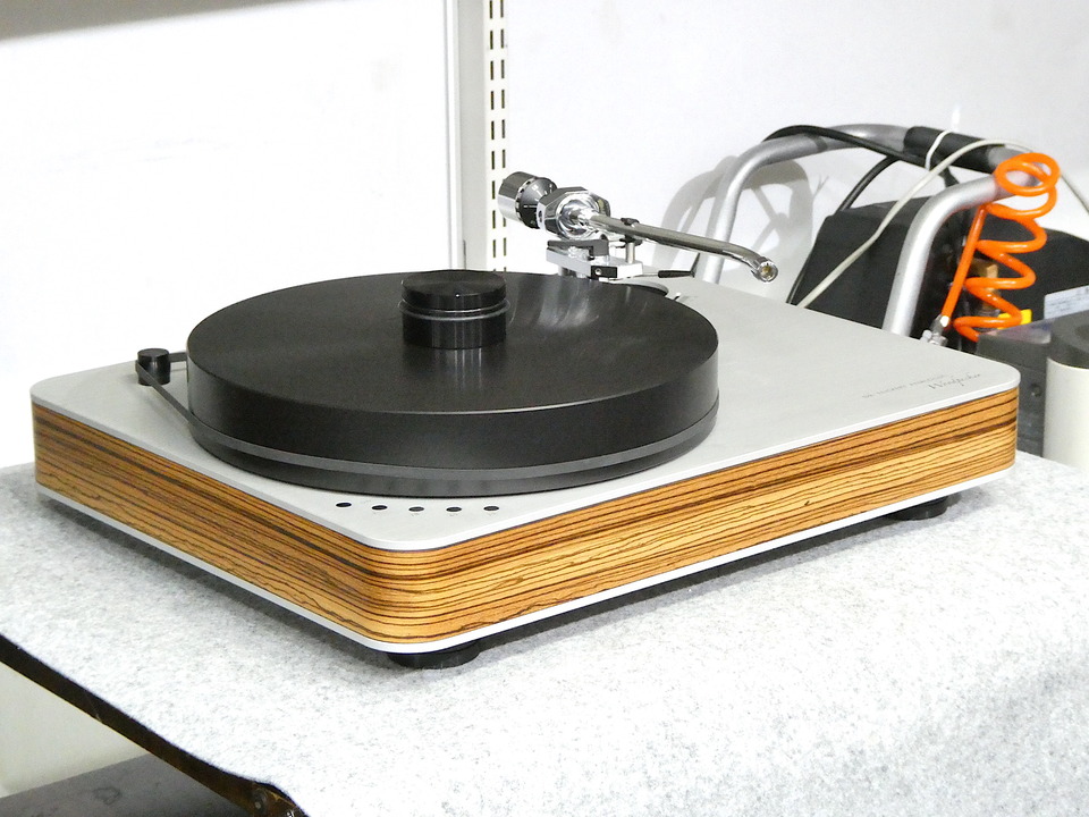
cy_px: 408
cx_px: 544
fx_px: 2643
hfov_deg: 23.3
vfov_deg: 17.6
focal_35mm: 84
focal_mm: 15
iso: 1600
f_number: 4.8
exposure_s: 1/25
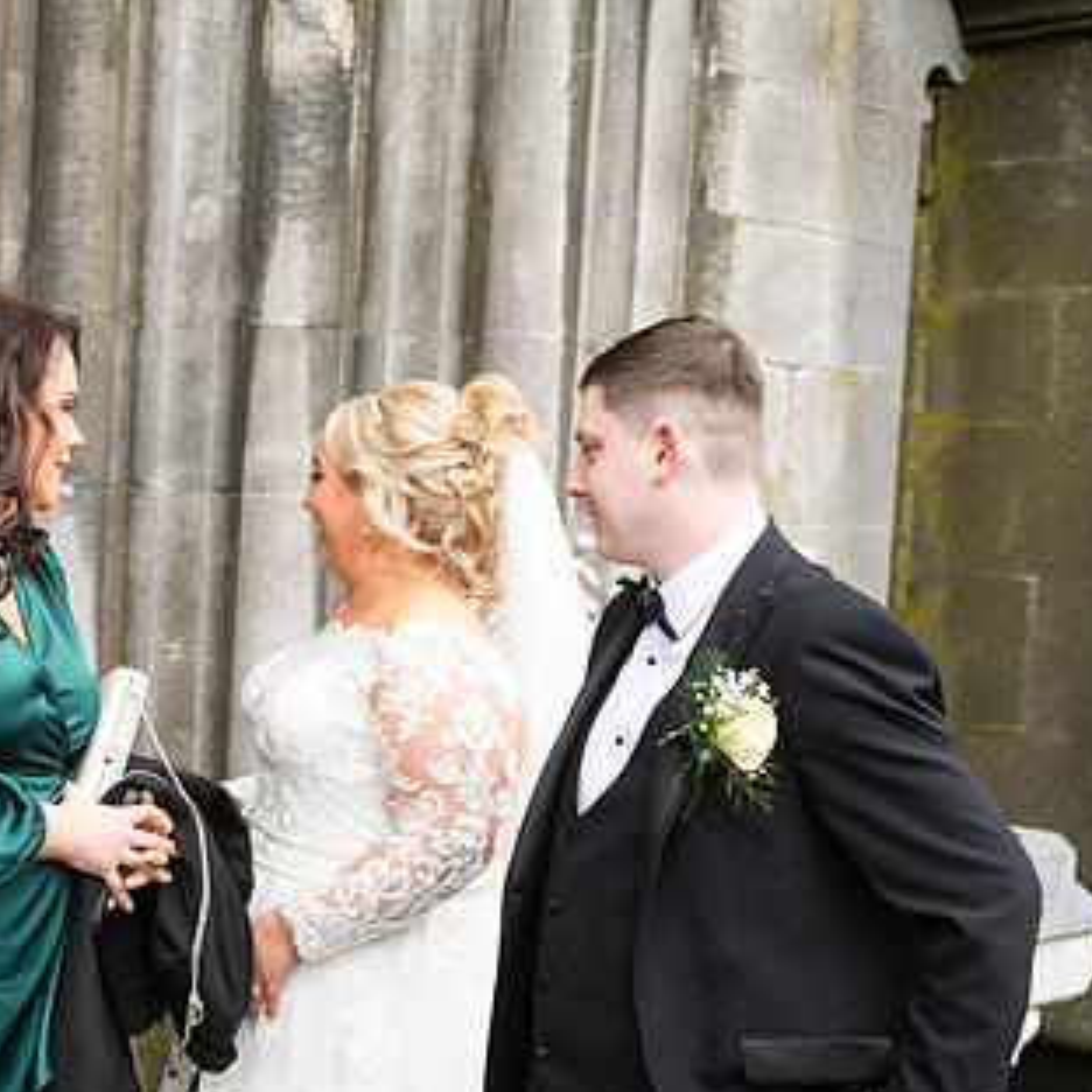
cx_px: 360
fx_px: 2141
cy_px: 670
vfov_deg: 28.5
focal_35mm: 60
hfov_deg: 28.4
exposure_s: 1/160
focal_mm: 38
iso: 125
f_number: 3.5
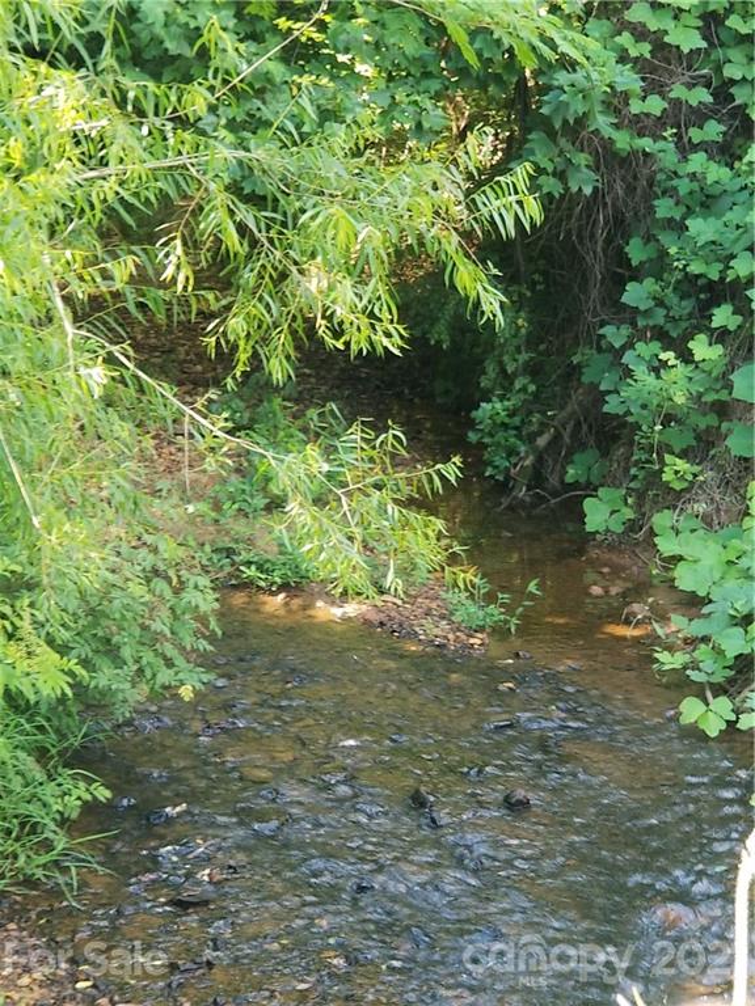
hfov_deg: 28.0
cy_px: 503
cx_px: 378
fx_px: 1512
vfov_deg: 36.8
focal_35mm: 52
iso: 40
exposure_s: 1/30
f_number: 2.4
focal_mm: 6
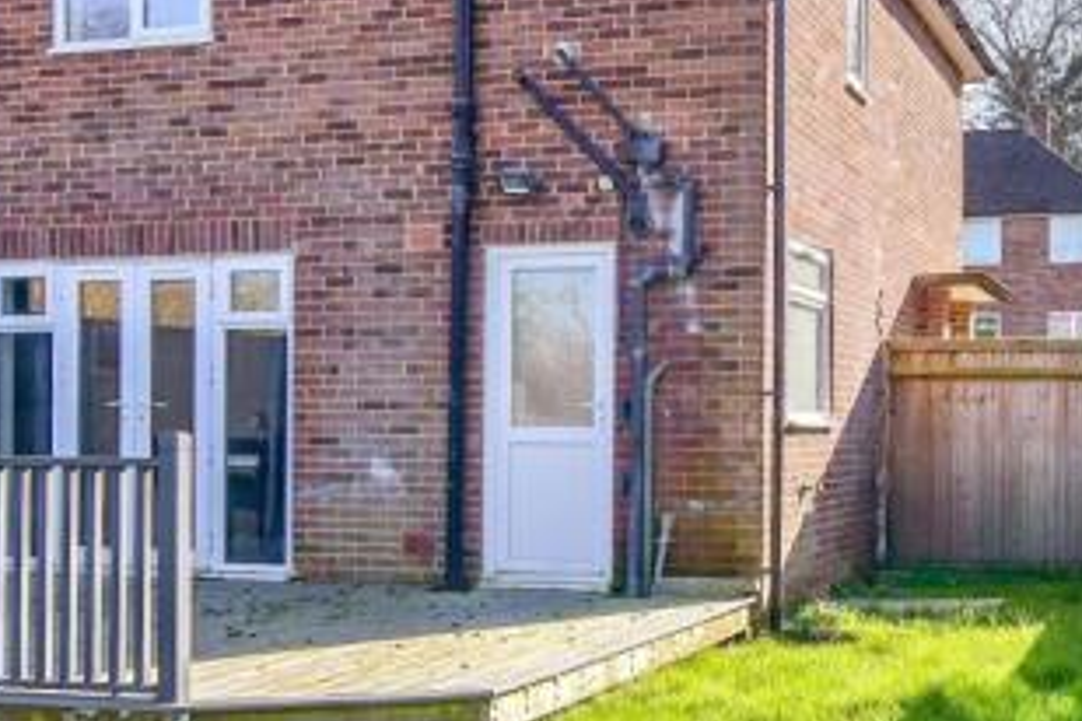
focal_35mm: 53
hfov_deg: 37.5
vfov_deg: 25.4
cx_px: 478
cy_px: 229
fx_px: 1593
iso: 160
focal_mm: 17
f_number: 8
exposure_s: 1/250
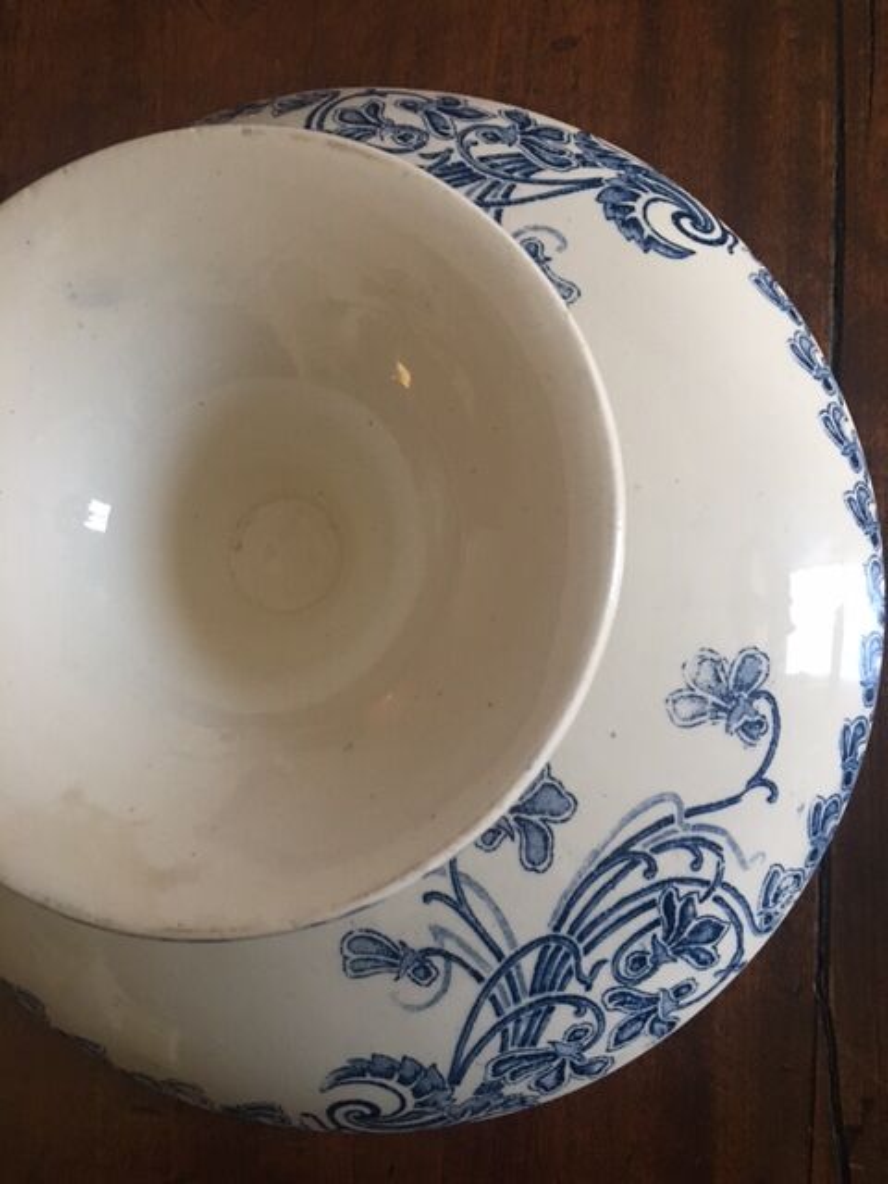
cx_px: 444
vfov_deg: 61.7
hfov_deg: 48.2
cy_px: 592
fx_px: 992
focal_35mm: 29
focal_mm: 4.15
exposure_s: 1/17
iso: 100
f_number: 2.2
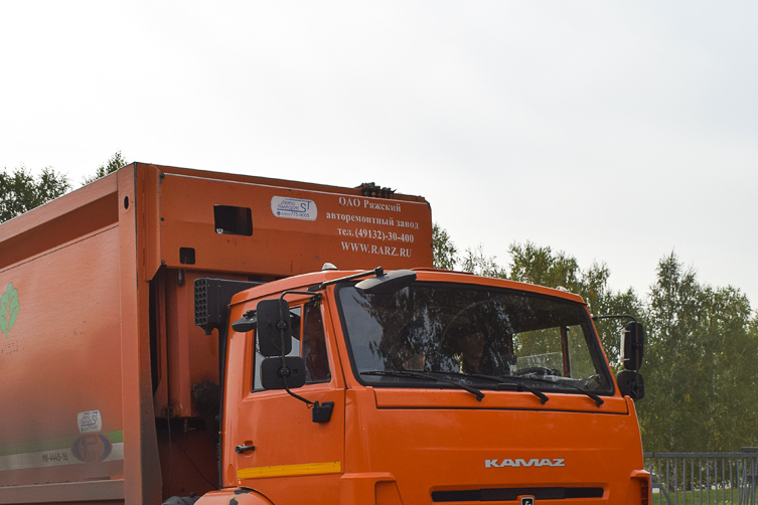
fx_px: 1259
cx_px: 310
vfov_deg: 22.4
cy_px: 398
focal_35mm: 60
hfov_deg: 33.4
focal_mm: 25
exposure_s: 1/800
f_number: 7.1
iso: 200
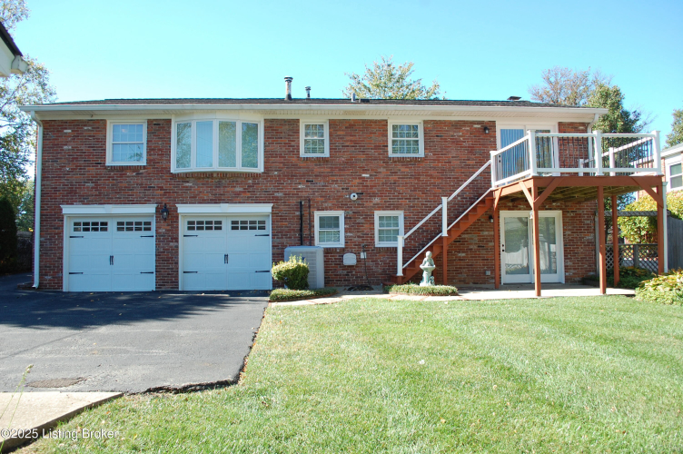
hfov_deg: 67.4
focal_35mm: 27
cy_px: 227
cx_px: 342
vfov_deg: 47.8
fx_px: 512
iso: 200
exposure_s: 1/200
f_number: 7.1
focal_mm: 18
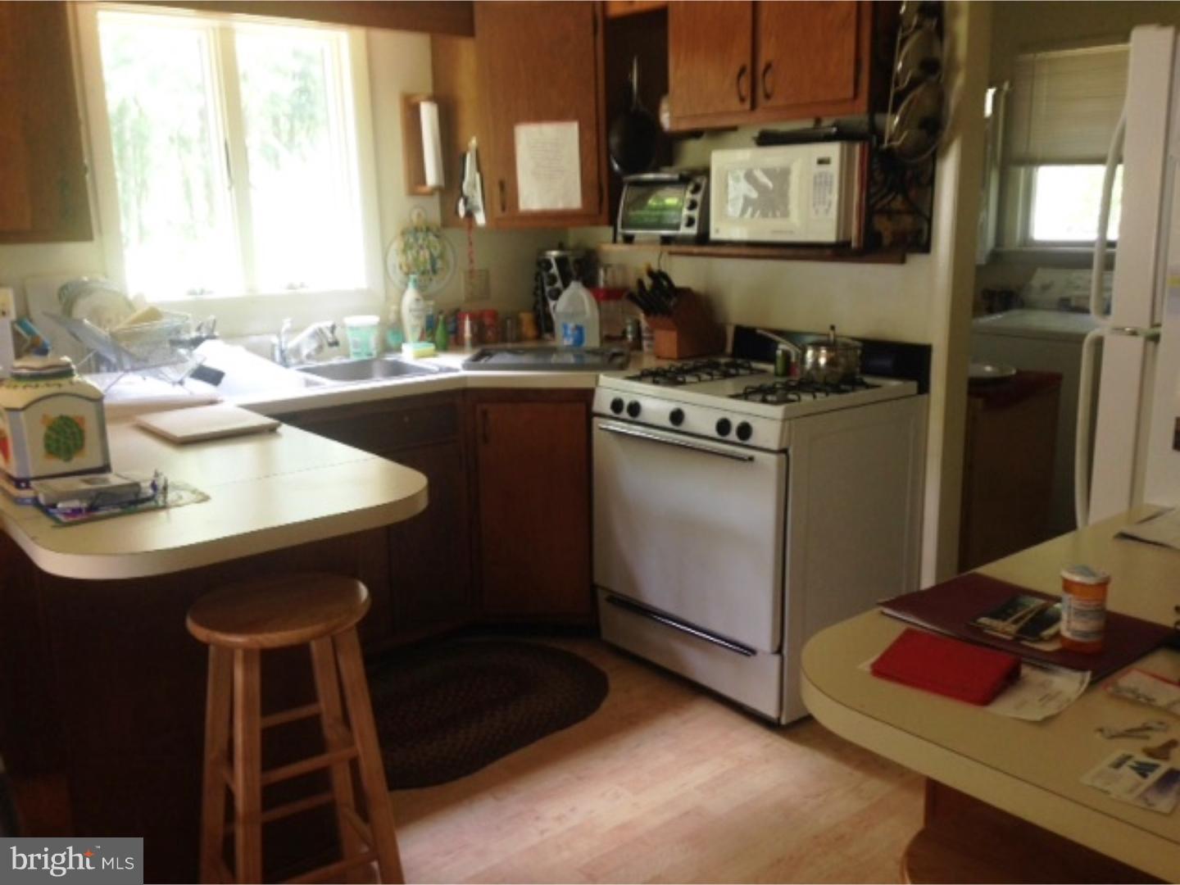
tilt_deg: -11.8
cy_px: 442
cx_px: 590
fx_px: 1125
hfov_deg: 55.4
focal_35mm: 33
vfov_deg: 42.9
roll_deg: +1.9
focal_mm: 4.12
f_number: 2.4
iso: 64
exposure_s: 1/20
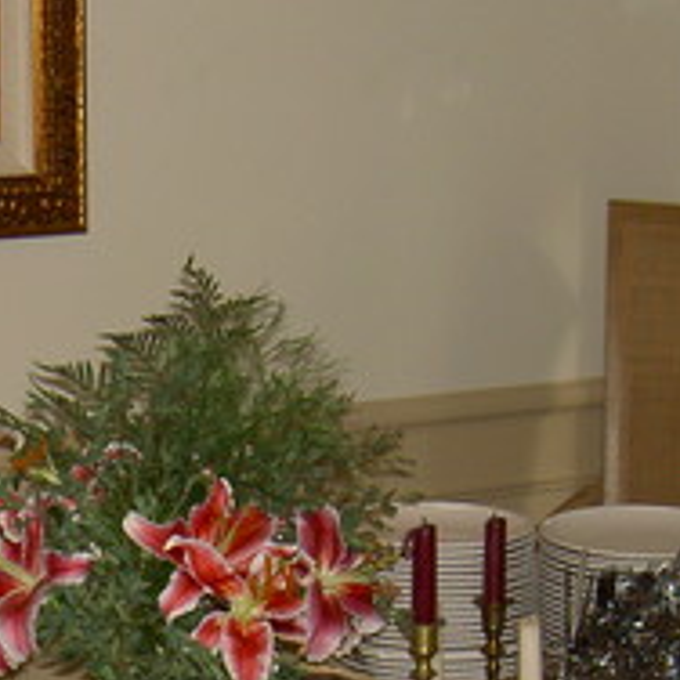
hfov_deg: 14.5
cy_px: 702
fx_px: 2645
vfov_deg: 14.4
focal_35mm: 119
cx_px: 40
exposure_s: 1/60
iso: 100
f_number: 2.8
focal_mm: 8
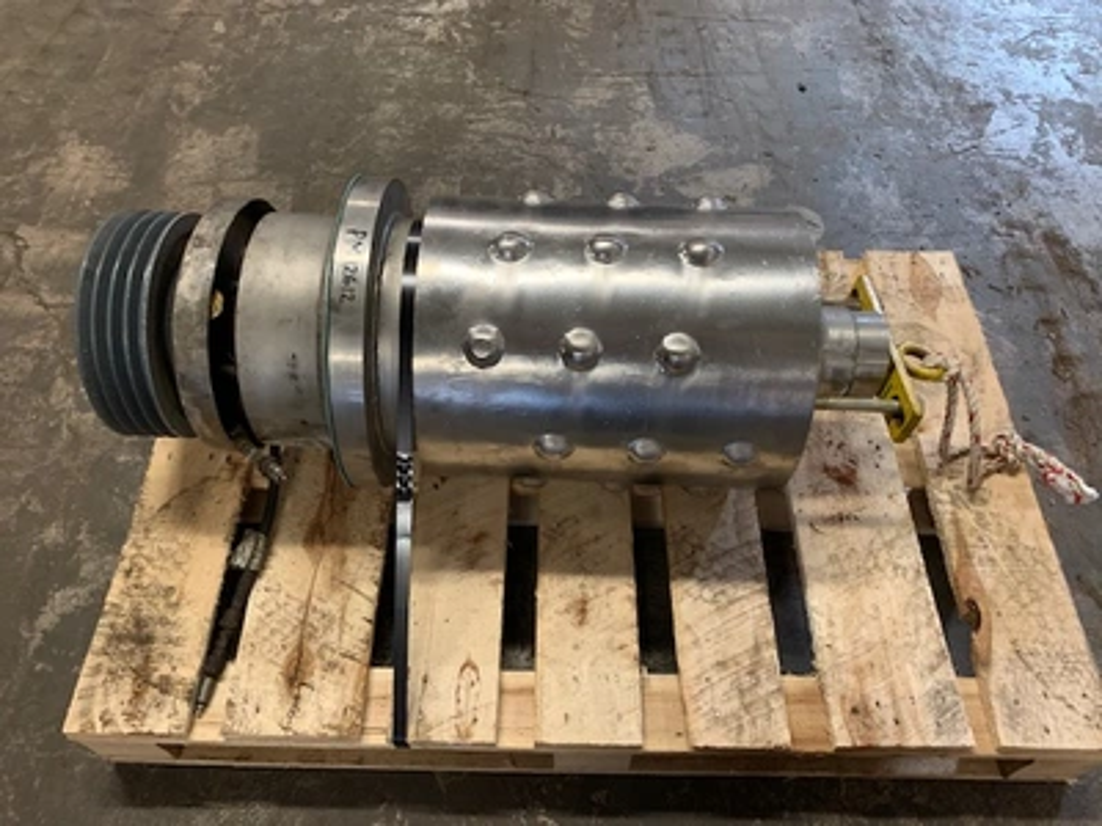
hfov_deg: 67.3
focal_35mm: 26
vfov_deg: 53.1
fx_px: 828
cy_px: 413
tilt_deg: -55.1
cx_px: 551
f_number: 1.8
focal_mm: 4.25
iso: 400
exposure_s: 1/30
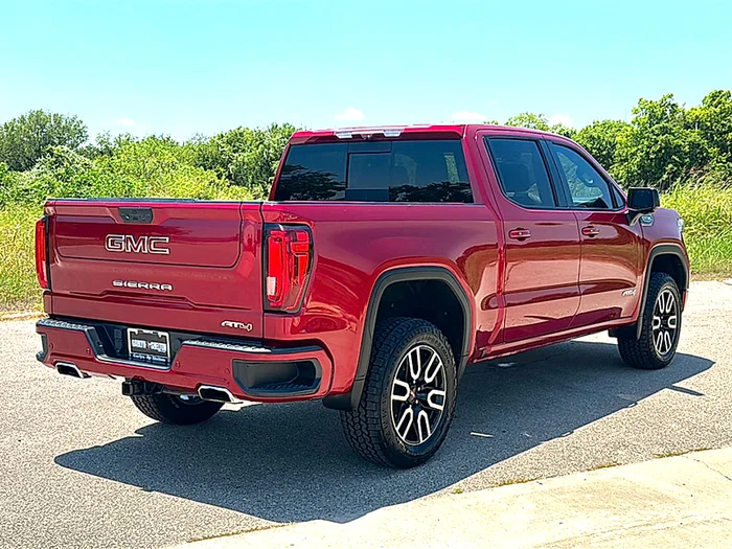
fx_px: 825
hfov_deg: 47.9
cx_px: 366
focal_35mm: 39
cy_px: 274
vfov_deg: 36.8
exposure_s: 1/2747
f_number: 1.78
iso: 80
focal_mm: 6.86
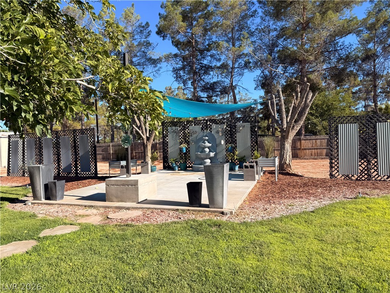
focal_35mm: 24
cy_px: 146
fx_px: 270
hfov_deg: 71.6
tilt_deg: +1.0
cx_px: 195
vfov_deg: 56.8
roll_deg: +2.0
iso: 80
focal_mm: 6.76
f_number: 1.78
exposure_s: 1/3021
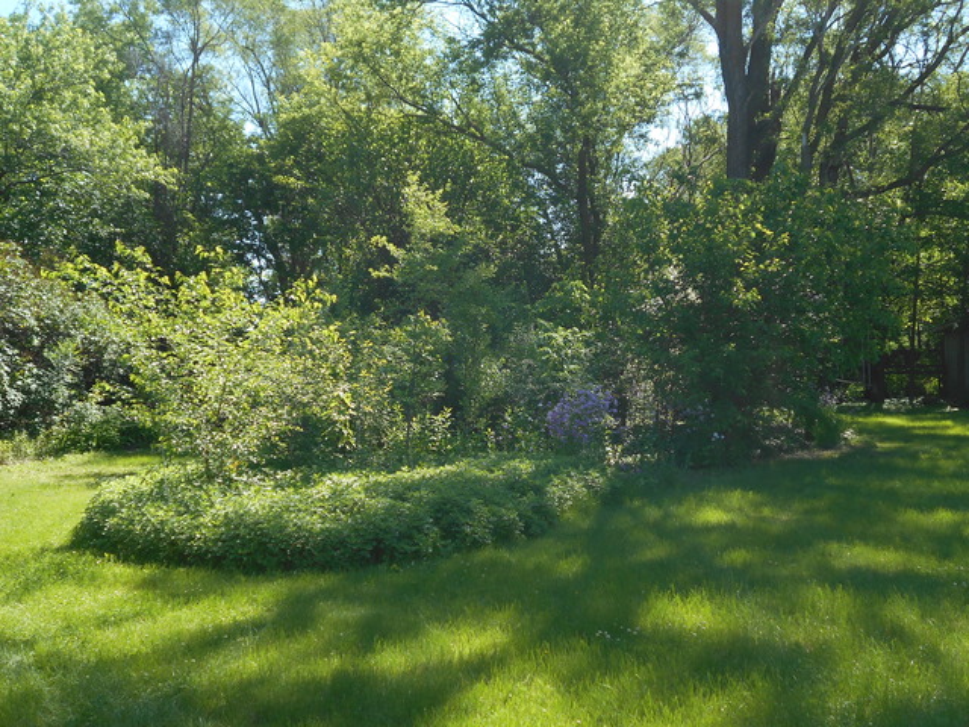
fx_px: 1036
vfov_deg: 38.7
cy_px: 364
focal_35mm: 37
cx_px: 484
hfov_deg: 50.1
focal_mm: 6.7
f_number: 3.9
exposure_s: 1/250
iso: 80
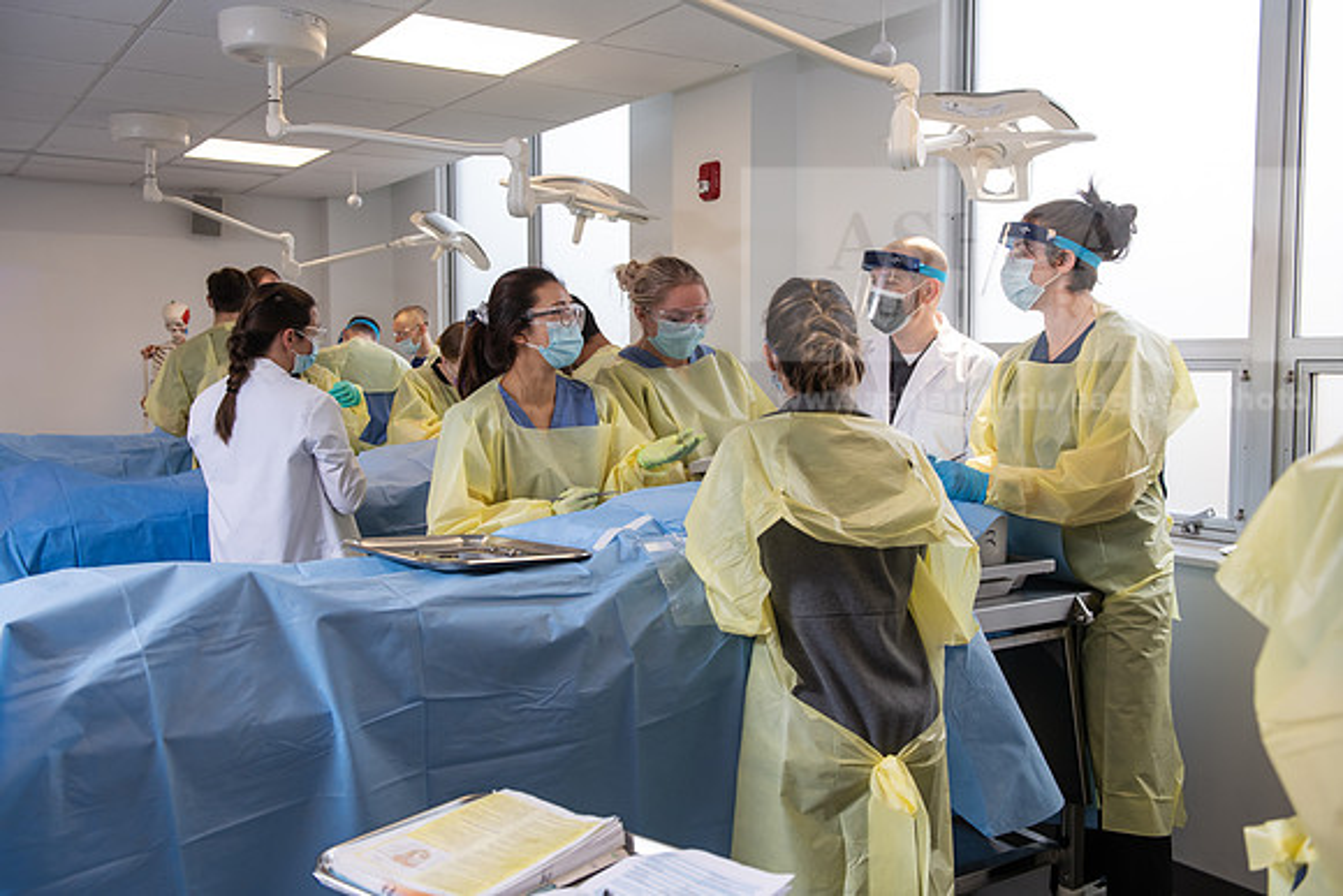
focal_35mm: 32
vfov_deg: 41.1
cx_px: 672
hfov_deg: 58.7
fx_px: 1194
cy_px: 448
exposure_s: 1/200
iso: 400
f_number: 4.5
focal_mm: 32
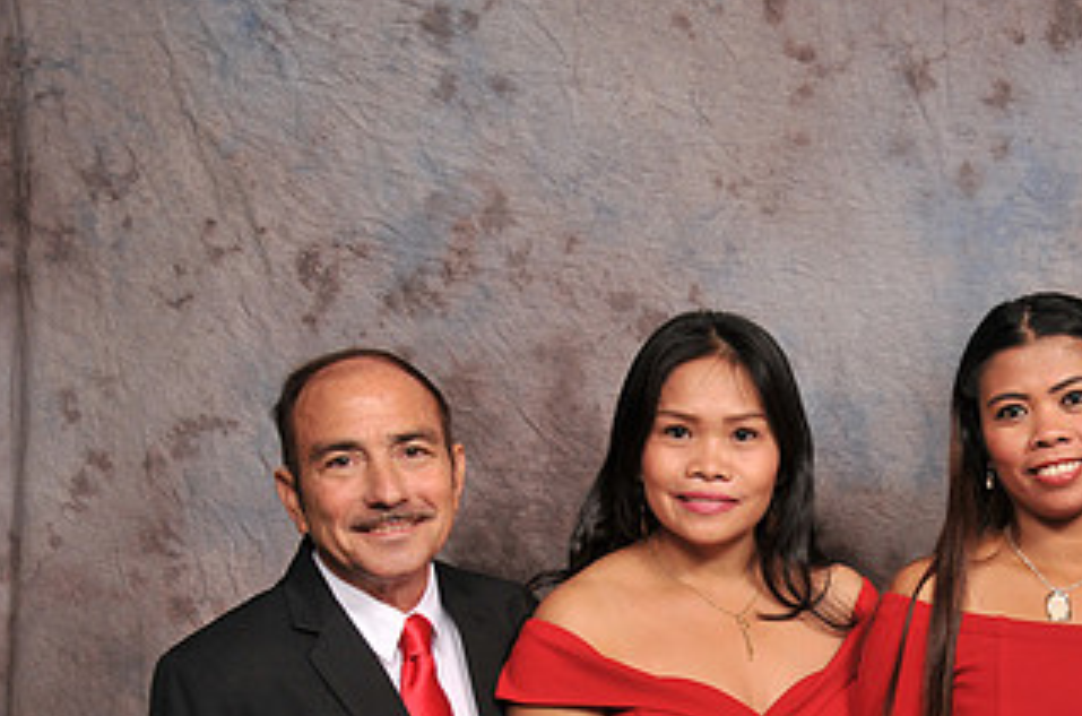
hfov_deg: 27.8
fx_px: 2129
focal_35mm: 71
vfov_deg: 18.9
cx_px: 912
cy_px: 582
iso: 200
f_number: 5.6
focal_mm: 26
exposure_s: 1/125
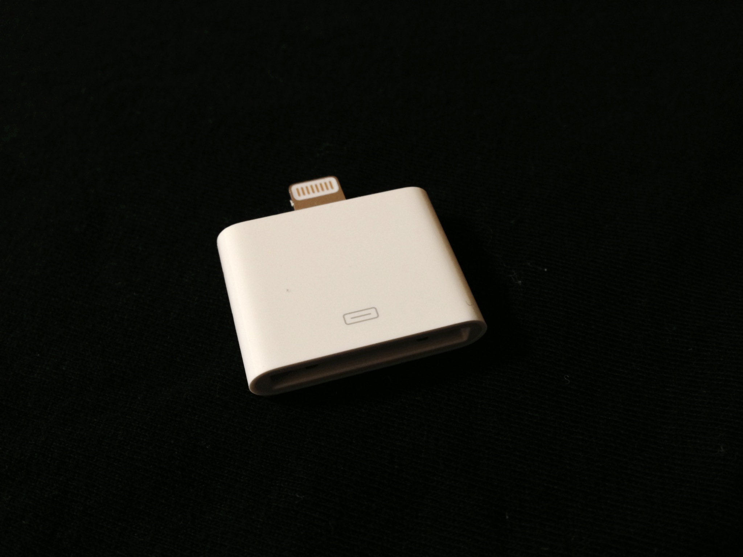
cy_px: 278
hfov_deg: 55.4
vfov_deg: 42.9
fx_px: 708
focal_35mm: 33
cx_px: 372
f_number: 2.4
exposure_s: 1/20
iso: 160
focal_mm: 4.13
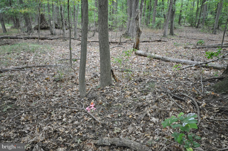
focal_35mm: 30
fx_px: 190
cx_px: 114
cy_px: 76
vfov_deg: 43.5
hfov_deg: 62.0
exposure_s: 1/40
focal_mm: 20
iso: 800
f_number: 5.6
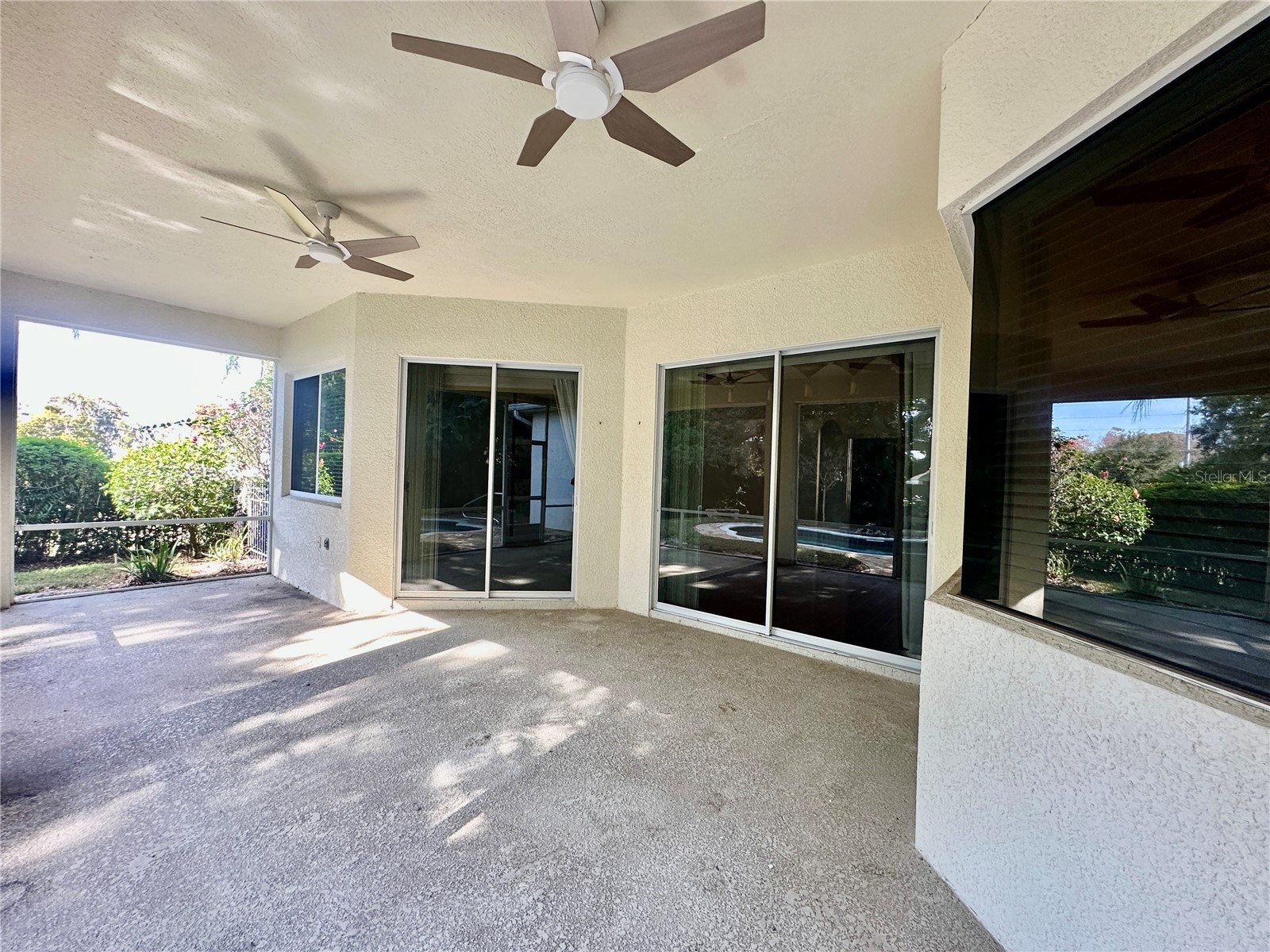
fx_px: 514
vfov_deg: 85.7
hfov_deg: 102.1
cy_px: 476
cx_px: 635
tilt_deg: +0.1
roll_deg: -2.8
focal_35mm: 14
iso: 160
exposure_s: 1/99
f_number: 2.2
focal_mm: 2.22
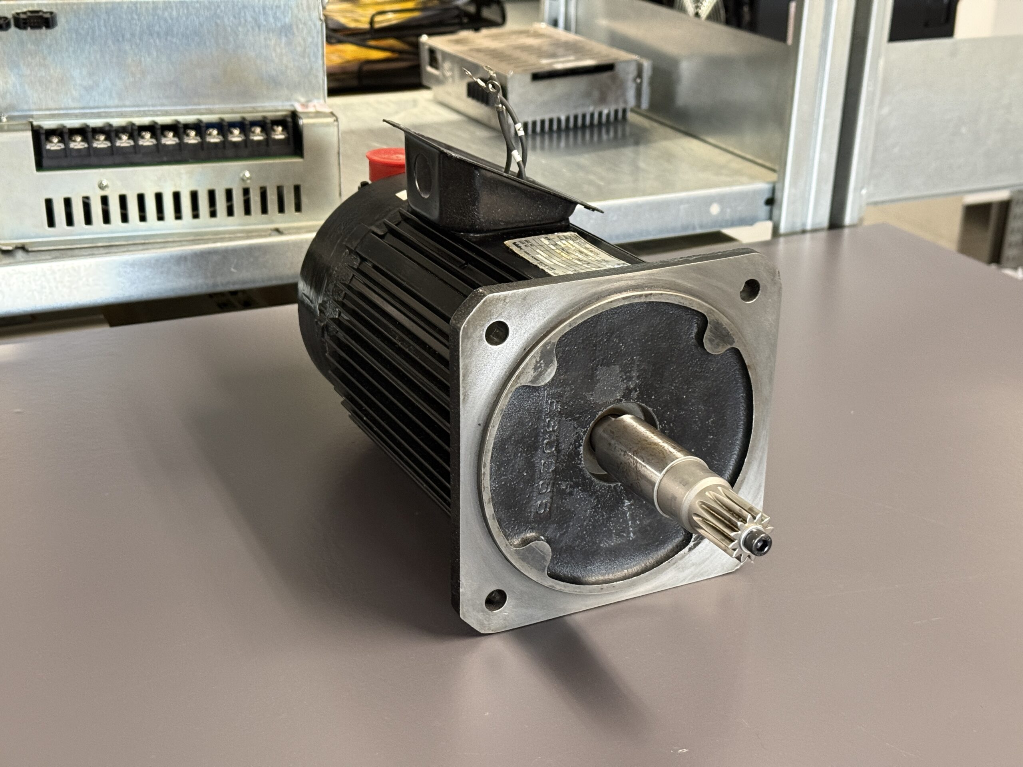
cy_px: 384
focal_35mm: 48
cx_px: 512
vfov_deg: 30.3
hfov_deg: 39.7
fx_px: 1419
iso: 320
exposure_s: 1/33
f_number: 1.78
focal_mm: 6.76
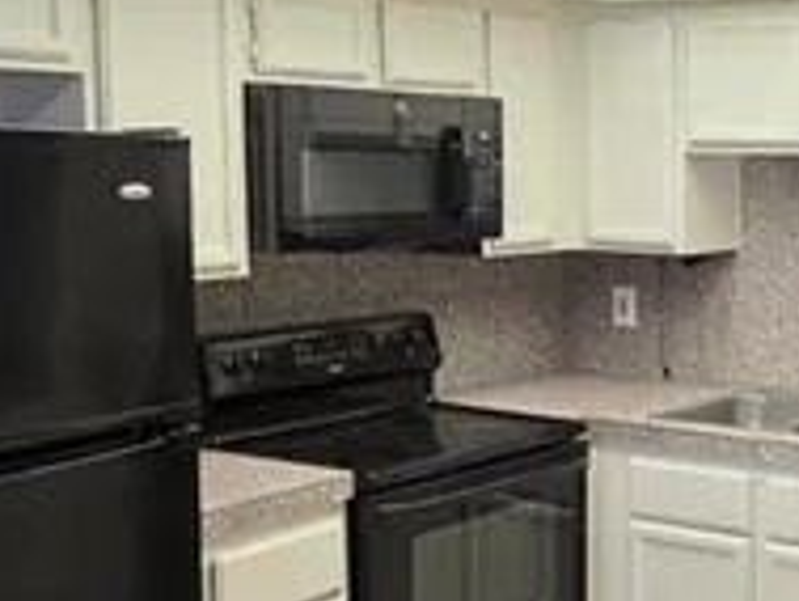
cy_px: 284
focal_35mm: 55
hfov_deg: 31.3
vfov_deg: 26.6
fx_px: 1270
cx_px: 867
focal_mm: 2.2
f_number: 1.9
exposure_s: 1/120
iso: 200
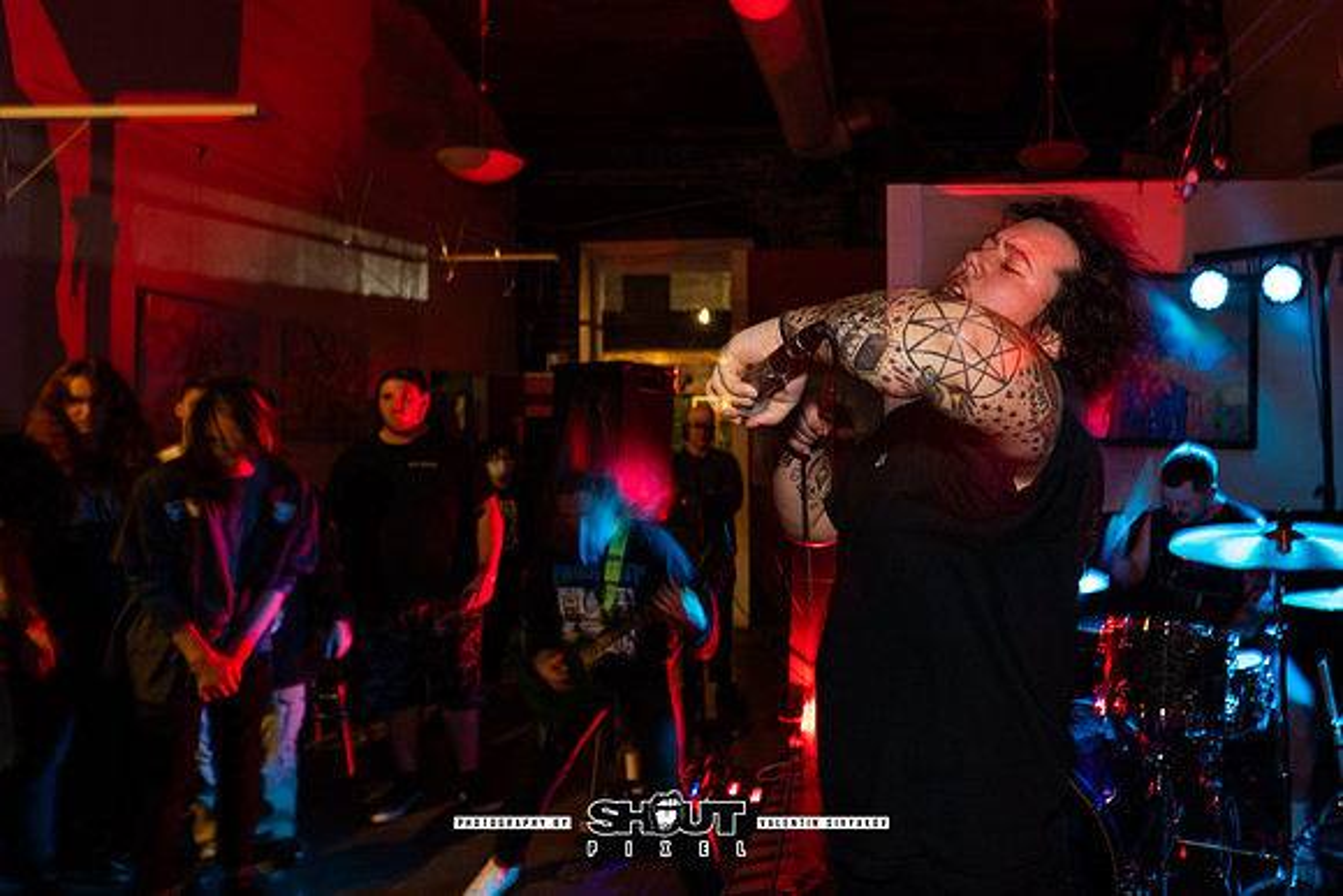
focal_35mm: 22
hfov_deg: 75.7
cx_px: 915
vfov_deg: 57.1
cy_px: 397
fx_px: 820
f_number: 2.8
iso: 800
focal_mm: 14
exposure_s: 1/13
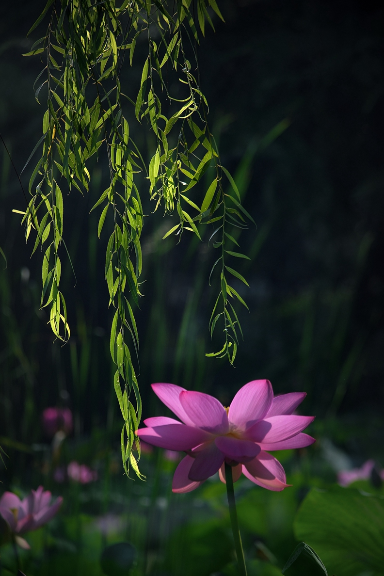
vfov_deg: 10.4
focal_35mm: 197
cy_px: 288
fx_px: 3152
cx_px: 193
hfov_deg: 7.0
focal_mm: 130
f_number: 4.8
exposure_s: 1/350
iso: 200
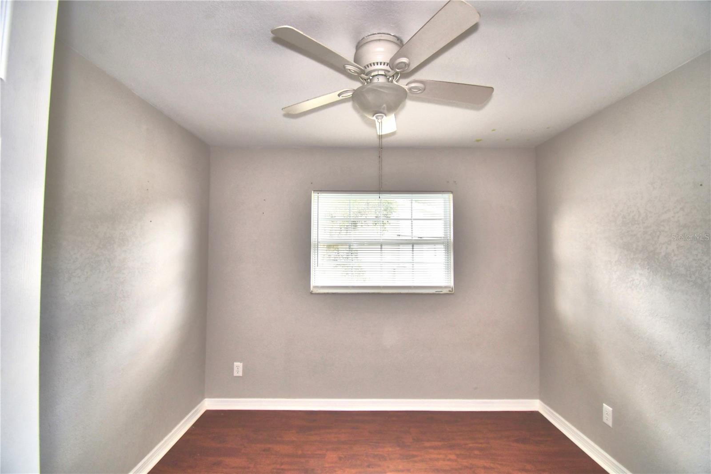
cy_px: 237
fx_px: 296
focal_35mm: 15
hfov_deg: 100.4
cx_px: 356
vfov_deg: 77.3
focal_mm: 10
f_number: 4.5
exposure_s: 1/40
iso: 200
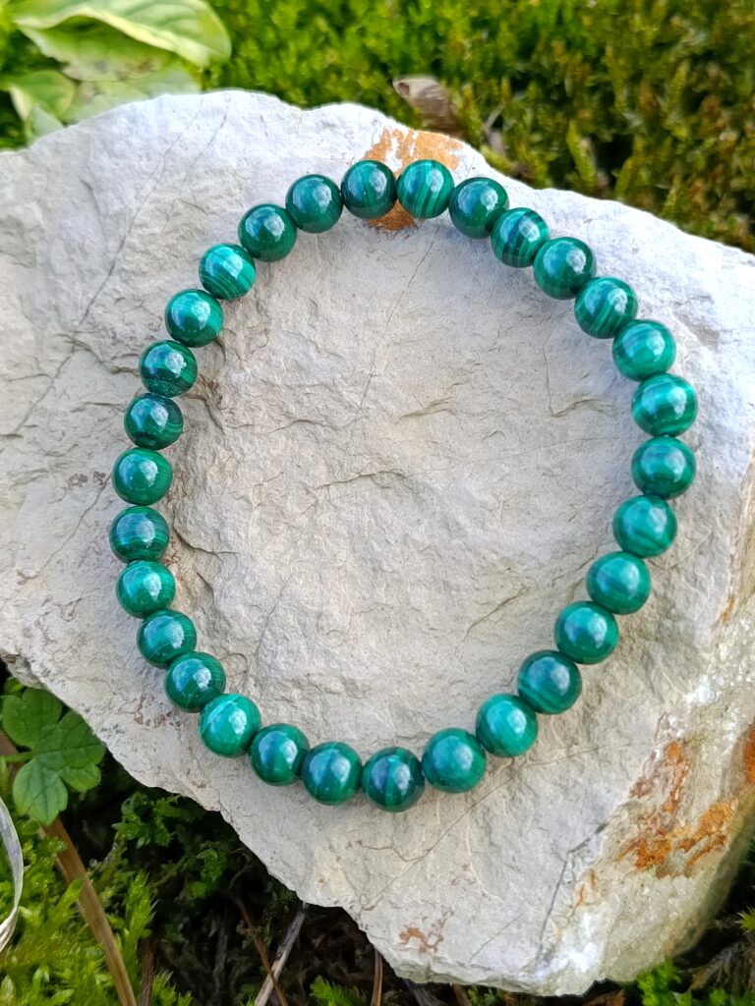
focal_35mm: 48
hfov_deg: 30.3
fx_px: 1396
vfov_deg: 39.7
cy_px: 503
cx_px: 378
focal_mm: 5.24
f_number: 1.7
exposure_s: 1/100
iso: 78
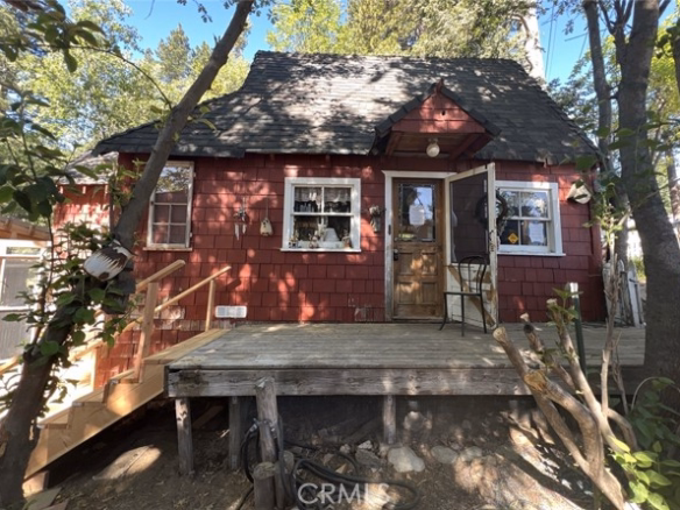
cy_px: 255
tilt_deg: +7.5
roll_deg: +0.3
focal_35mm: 13
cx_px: 340
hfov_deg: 106.2
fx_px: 255
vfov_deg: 89.9
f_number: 1.8
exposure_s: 1/99
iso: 64
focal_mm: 1.57
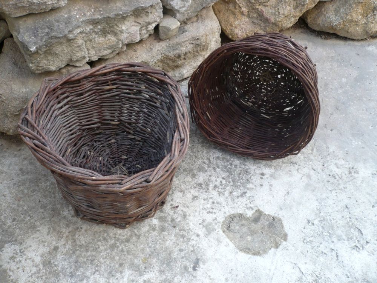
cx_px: 188
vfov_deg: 40.7
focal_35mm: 35
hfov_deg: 52.6
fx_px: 381
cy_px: 142
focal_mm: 5.8
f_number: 2.8
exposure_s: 1/125
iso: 100
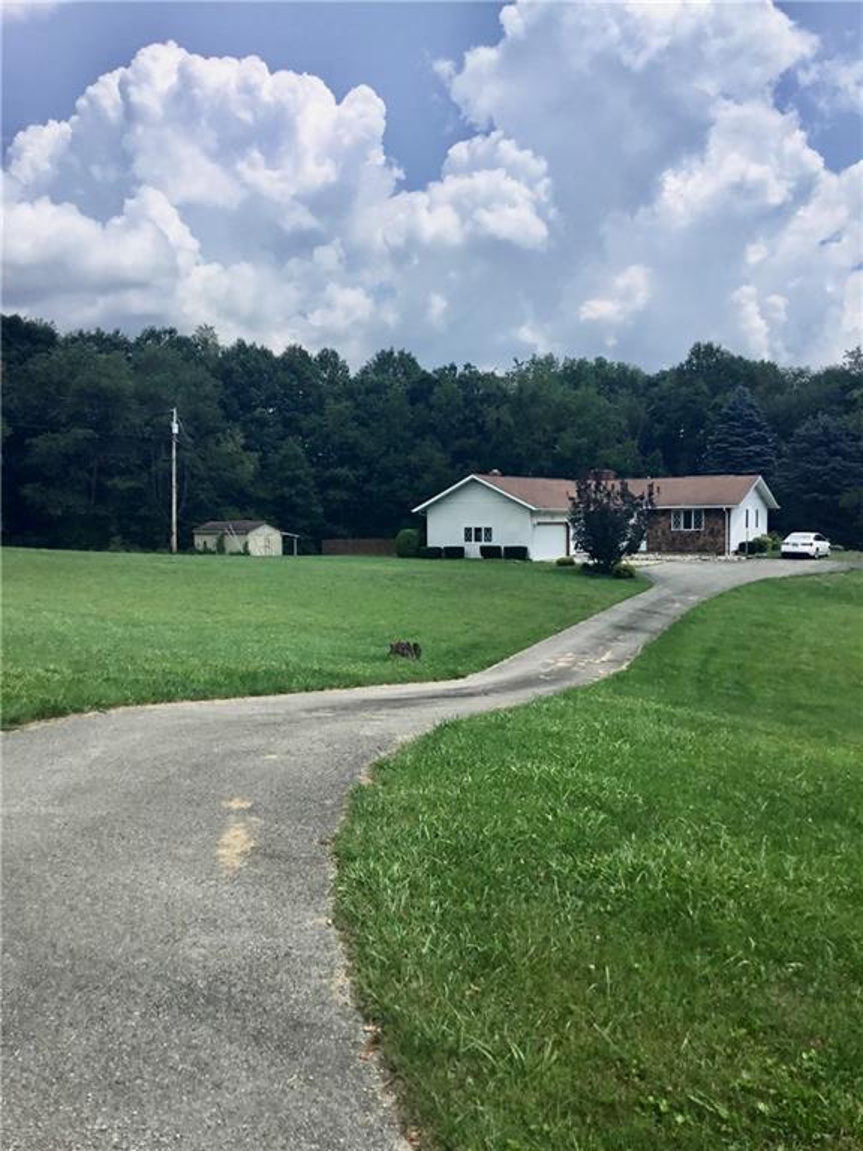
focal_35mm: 31
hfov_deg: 45.4
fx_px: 1030
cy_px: 576
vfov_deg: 58.4
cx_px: 432
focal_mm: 3.3
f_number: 2.4
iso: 25
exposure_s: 1/1988
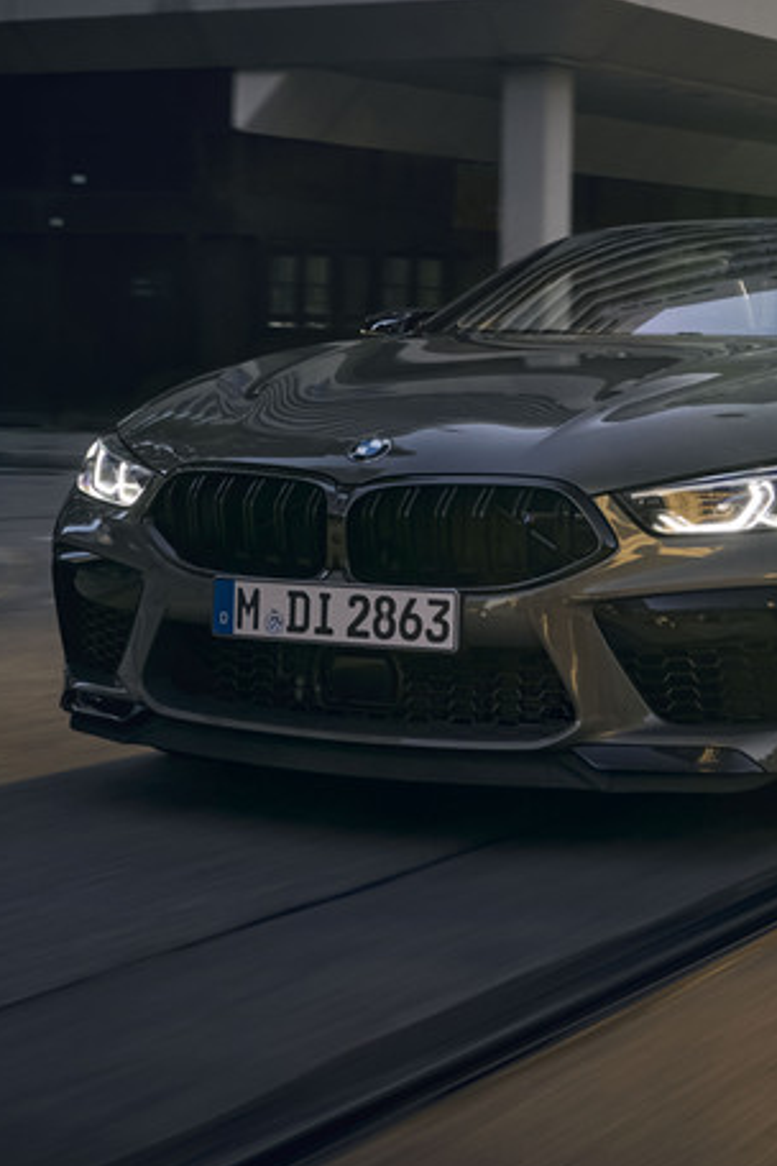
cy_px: 322
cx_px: 580
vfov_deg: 25.4
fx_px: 2557
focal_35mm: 79
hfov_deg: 17.2
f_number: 9
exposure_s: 1/40
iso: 400
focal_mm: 30
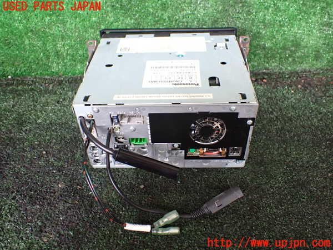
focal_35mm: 30
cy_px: 125
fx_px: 289
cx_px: 166
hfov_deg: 60.0
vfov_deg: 46.8
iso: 800
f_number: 2.3
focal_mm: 5.4
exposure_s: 1/60
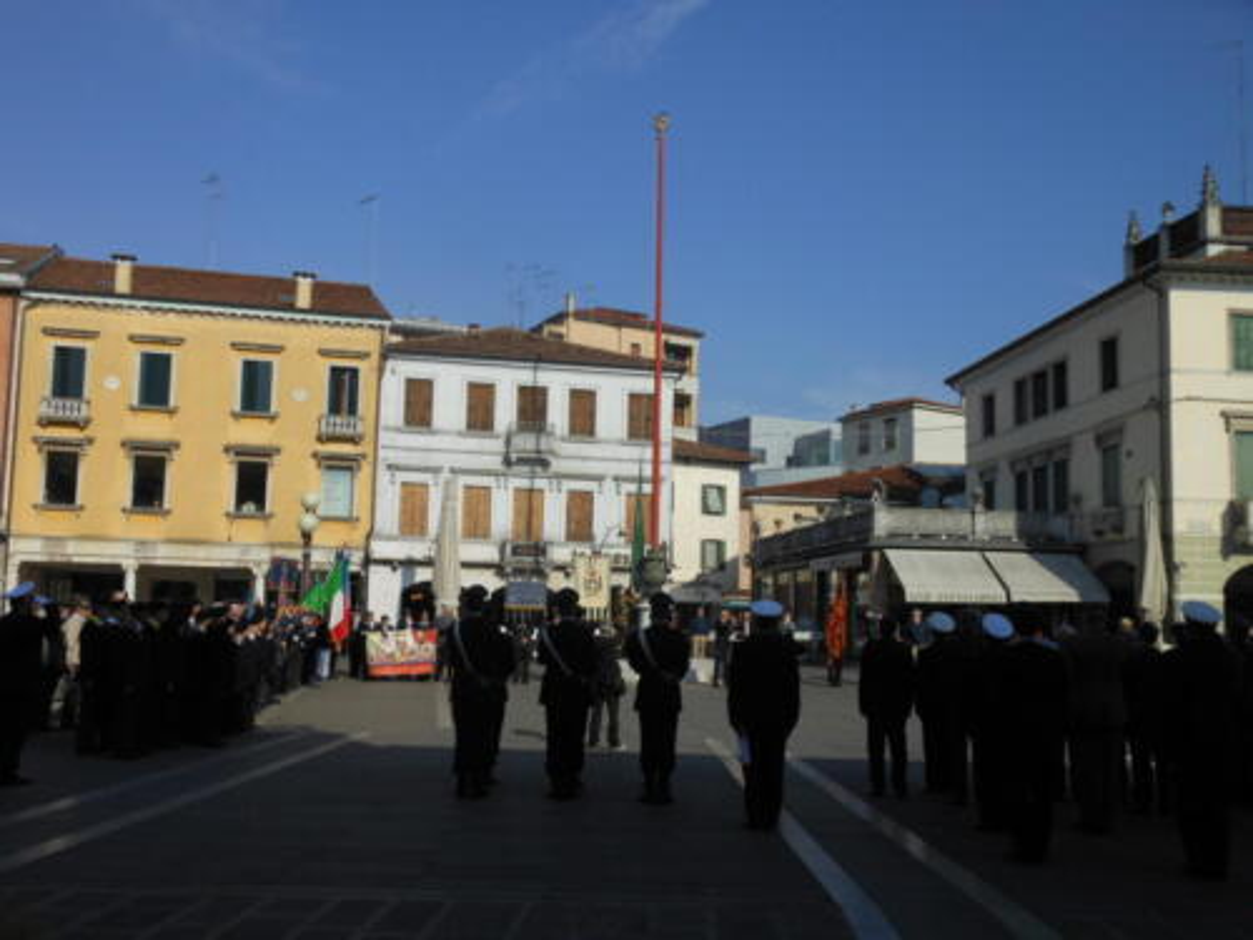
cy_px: 470
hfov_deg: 55.4
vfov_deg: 42.9
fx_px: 1195
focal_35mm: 33
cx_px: 626
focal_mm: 6
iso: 80
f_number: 3.5
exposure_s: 1/2000
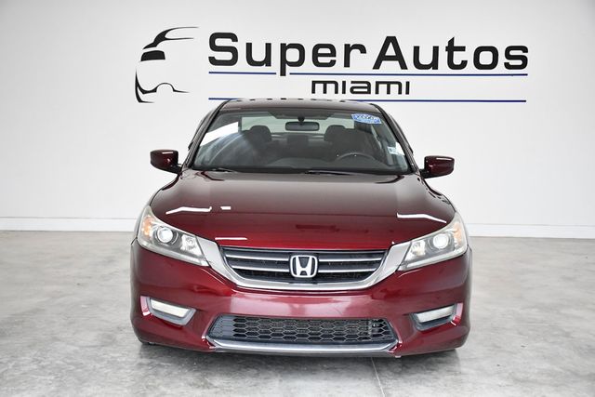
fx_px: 793
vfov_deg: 28.1
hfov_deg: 41.1
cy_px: 198
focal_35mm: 48
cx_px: 298
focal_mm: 32
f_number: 4
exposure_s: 1/1250
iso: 2500
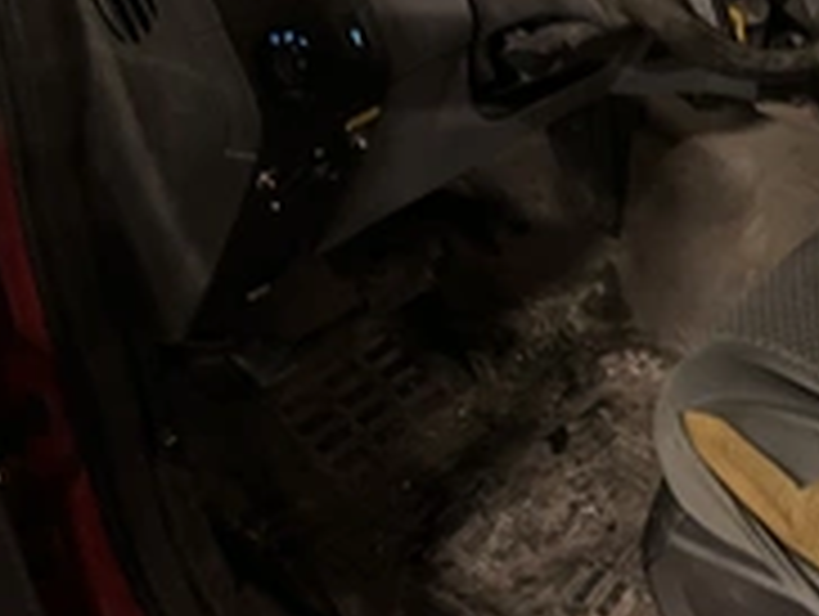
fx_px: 1350
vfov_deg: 24.4
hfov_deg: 30.8
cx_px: 855
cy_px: -22
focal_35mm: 57
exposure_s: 1/30
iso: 1000
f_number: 1.6
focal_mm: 5.1
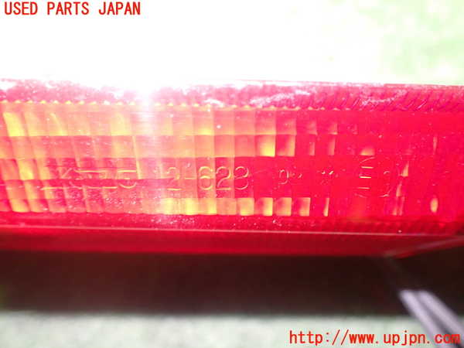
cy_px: 174
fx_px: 402
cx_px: 232
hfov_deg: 60.0
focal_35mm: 30
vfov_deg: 46.8
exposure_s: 1/10
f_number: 2.3
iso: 800
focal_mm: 5.4
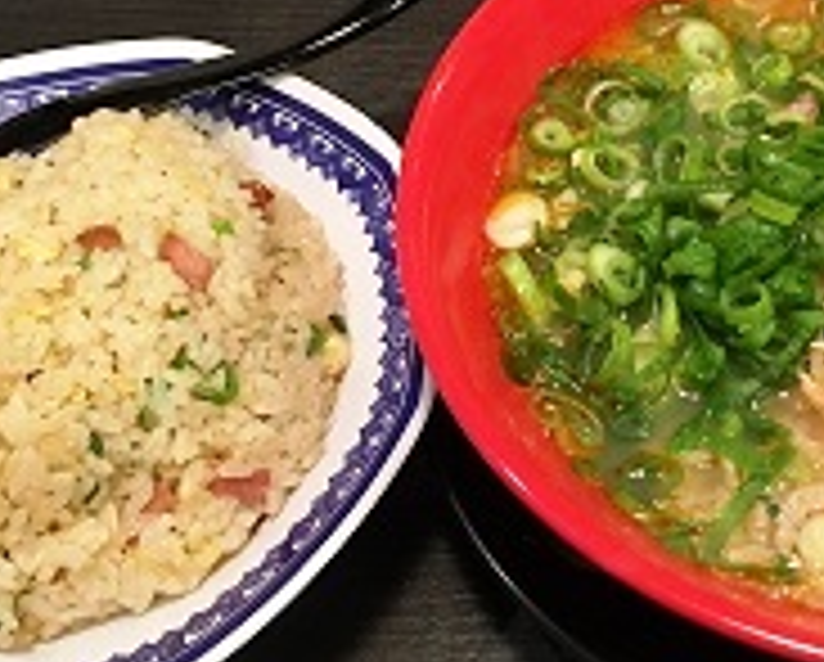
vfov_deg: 28.6
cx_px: 552
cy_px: 252
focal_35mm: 53
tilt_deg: -51.8
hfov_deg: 35.0
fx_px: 1295
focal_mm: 4.15
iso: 125
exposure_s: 1/30
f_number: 2.2
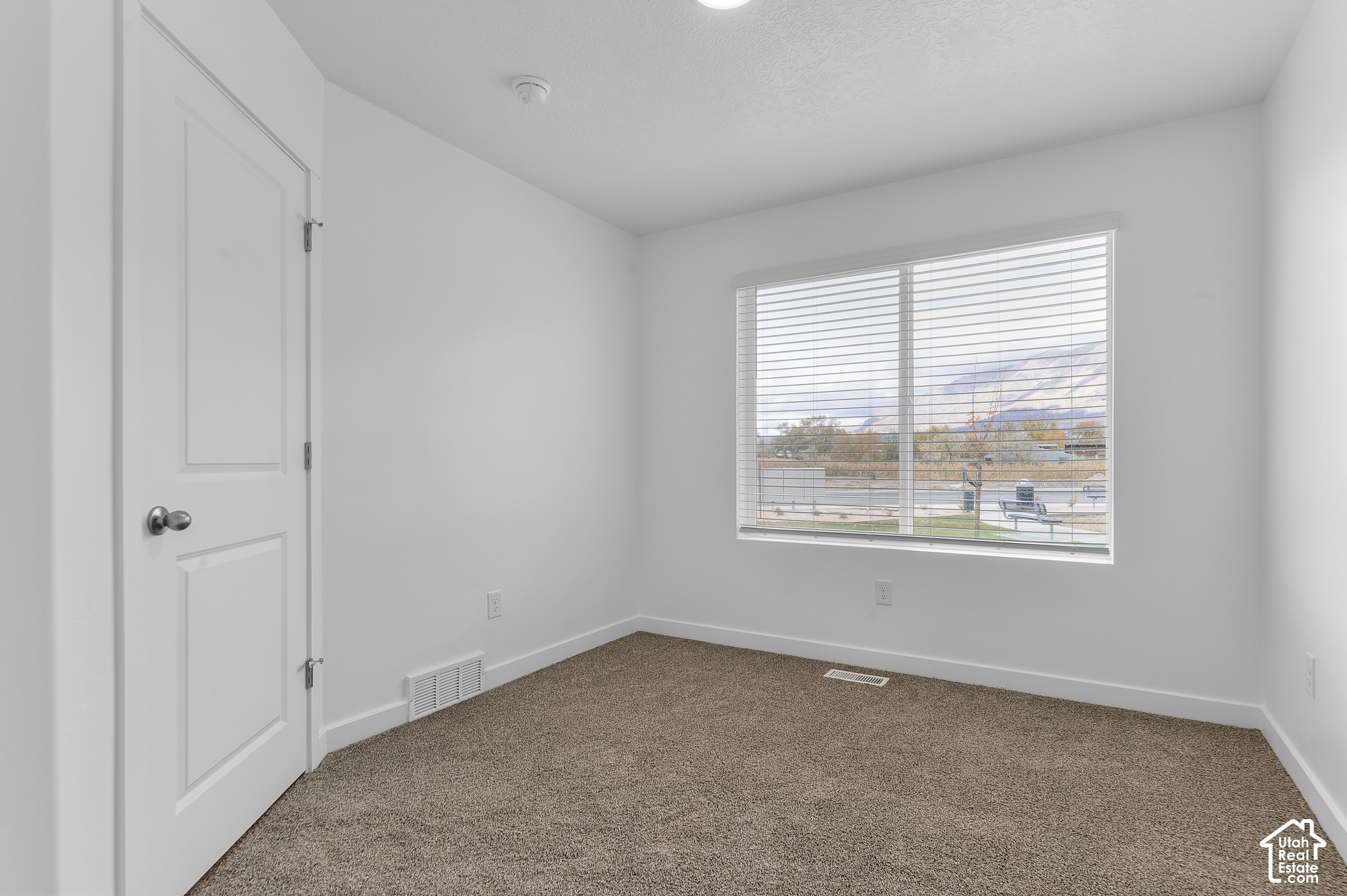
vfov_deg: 70.4
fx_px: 636
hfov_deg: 93.3
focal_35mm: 17
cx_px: 674
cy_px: 448
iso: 320
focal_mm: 17
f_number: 8
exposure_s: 1/8
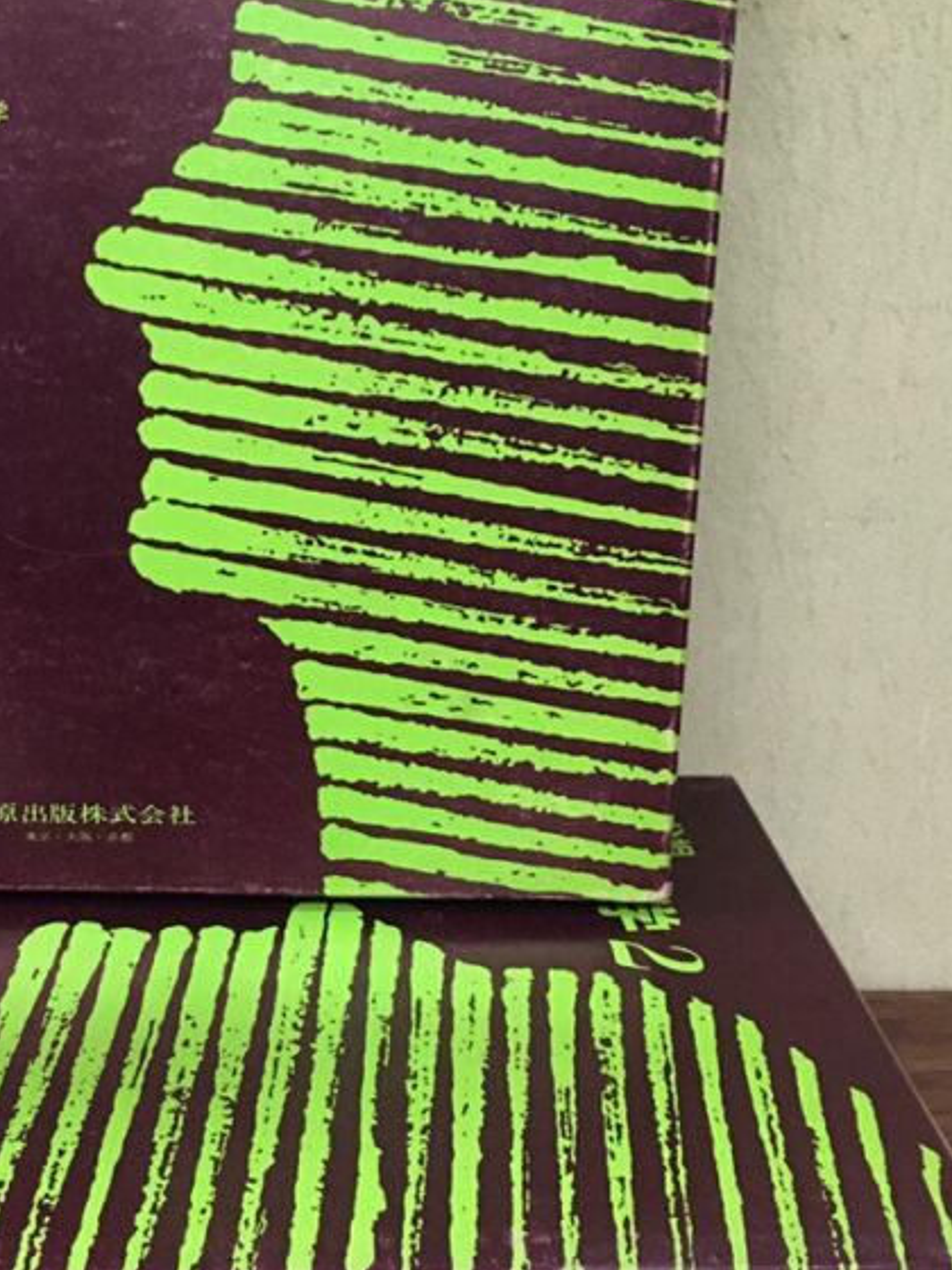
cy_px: 676
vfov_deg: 36.2
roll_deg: +0.5
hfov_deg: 27.2
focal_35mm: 53
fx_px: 1943
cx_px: 245
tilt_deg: -25.3
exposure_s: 1/30
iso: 200
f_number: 2.2
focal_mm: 4.15
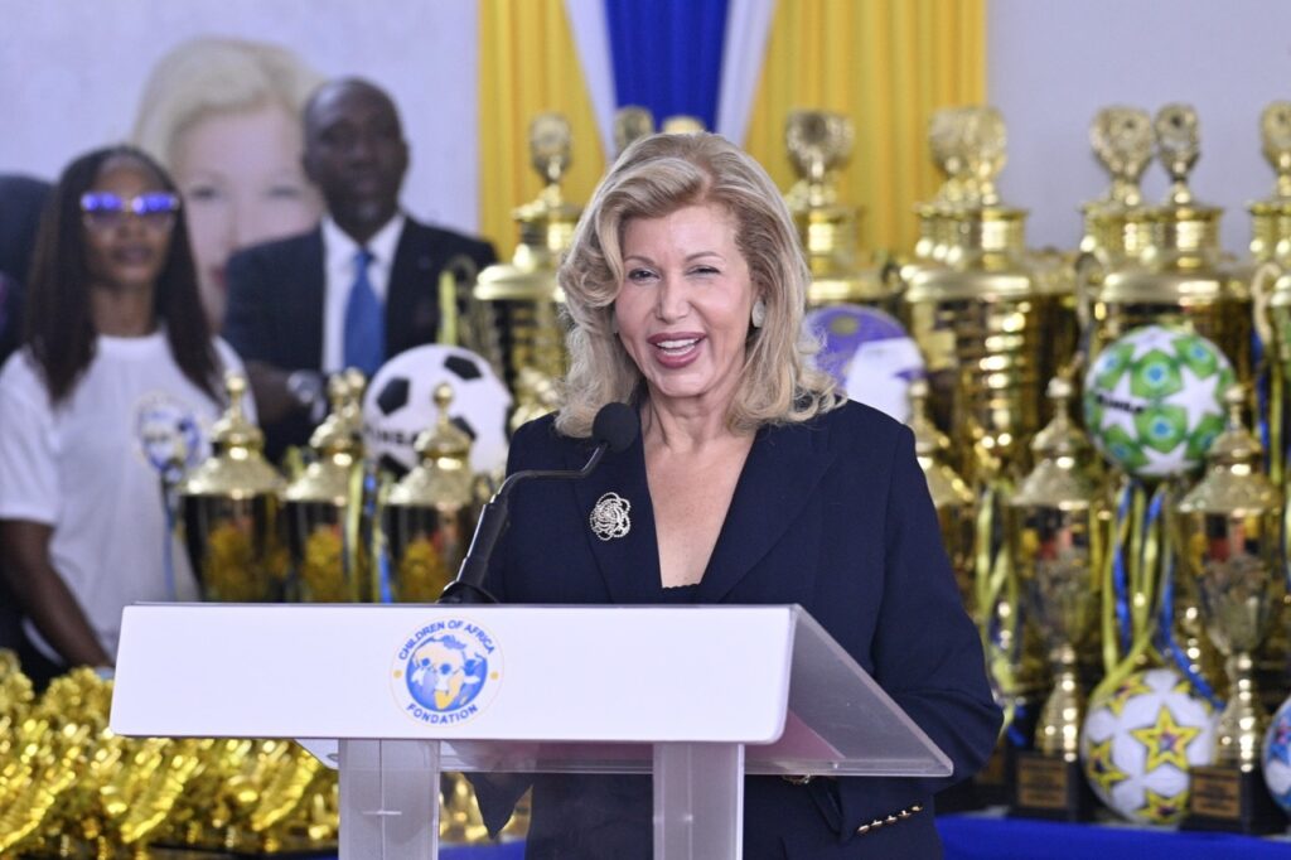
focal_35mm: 220
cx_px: 646
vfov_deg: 6.2
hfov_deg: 9.4
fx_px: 7886
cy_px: 430
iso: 4000
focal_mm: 220
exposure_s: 1/160
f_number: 5.6
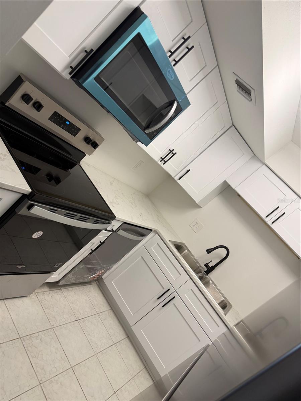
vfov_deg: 71.6
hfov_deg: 56.8
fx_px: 278
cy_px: 200
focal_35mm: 24
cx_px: 150
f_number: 1.78
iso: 200
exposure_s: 1/101
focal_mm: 6.76
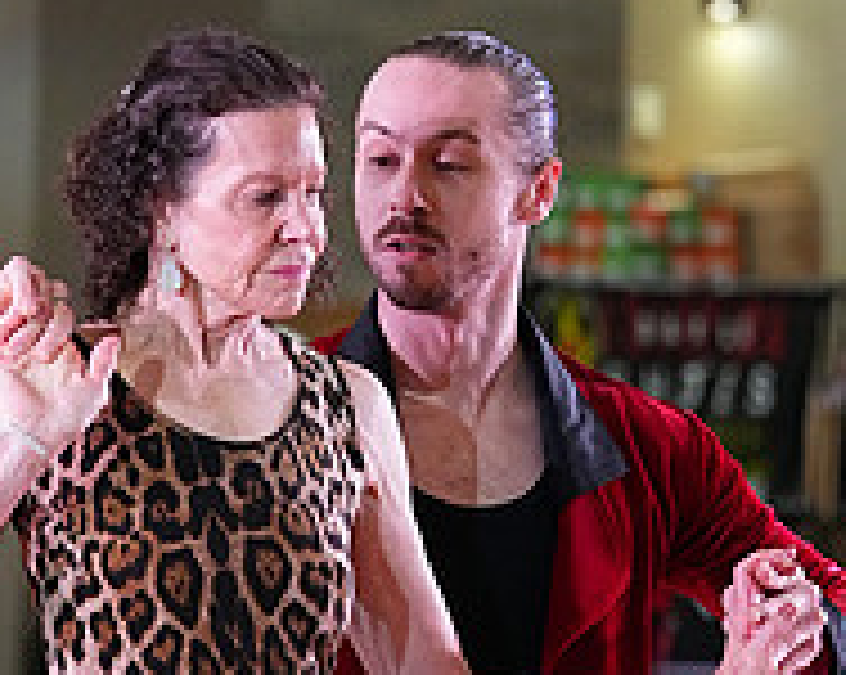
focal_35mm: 527
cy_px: 1030
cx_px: 241
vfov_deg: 2.9
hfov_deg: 3.7
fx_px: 13182
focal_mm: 182
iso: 5000
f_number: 5.6
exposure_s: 1/320
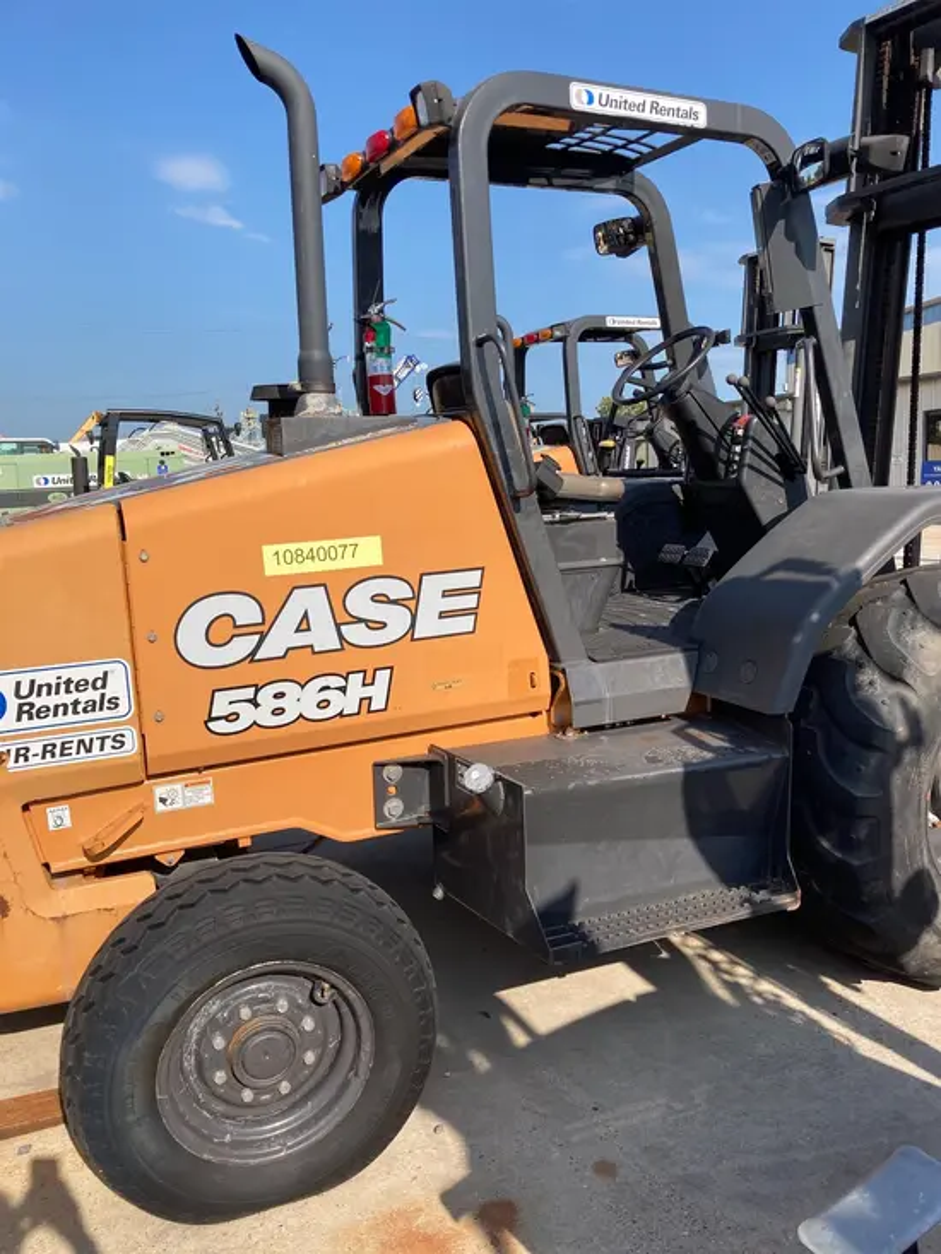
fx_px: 1015
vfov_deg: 63.4
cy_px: 627
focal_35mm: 28
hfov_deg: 49.8
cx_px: 470
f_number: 1.8
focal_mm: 3.99
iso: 20
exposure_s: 1/2024
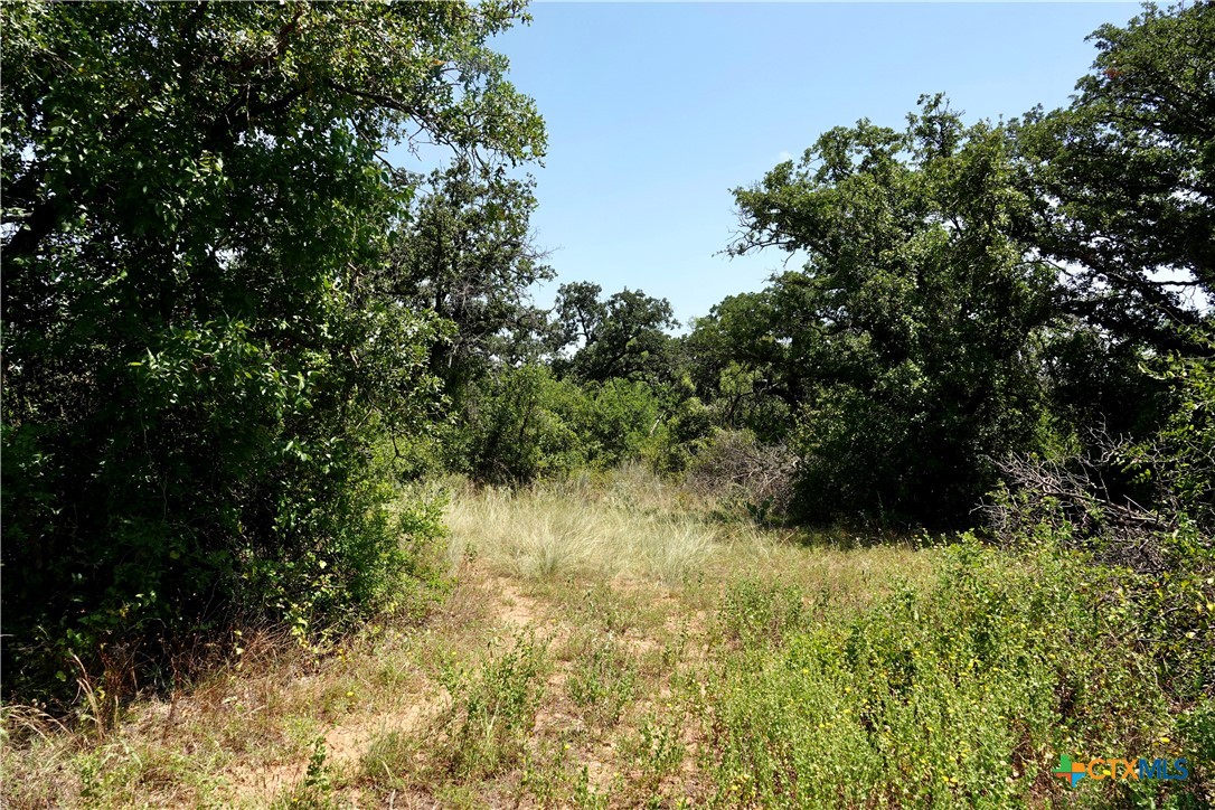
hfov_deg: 73.7
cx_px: 608
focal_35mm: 24
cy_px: 405
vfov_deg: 53.1
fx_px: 810
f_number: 4
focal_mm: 8.8
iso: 100
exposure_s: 1/400
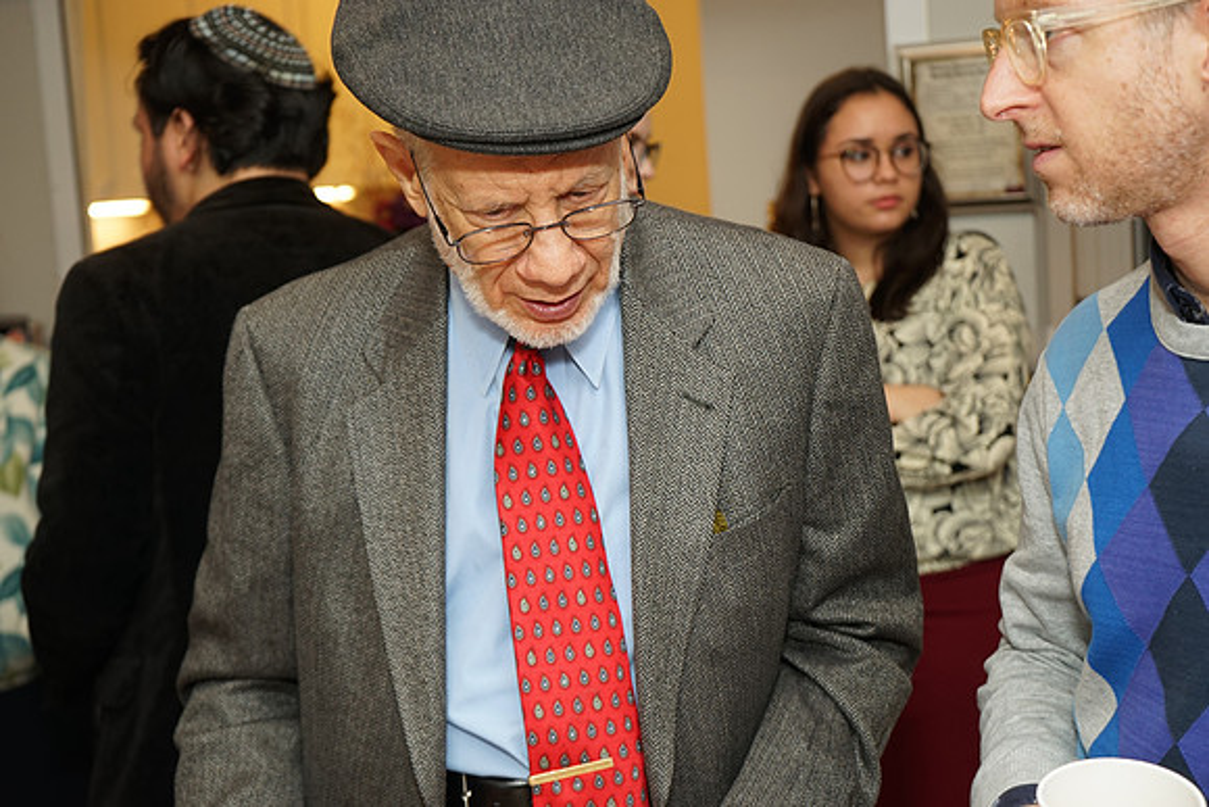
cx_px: 604
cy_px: 404
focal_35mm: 54
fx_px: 1814
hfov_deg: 36.9
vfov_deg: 25.1
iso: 640
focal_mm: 54
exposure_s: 1/80
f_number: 5
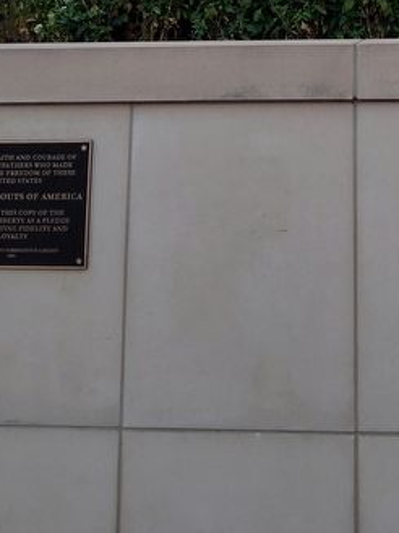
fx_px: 862
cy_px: -86
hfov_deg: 24.8
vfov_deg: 30.0
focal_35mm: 56
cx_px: 397
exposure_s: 1/301
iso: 100
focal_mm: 5.56
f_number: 1.8
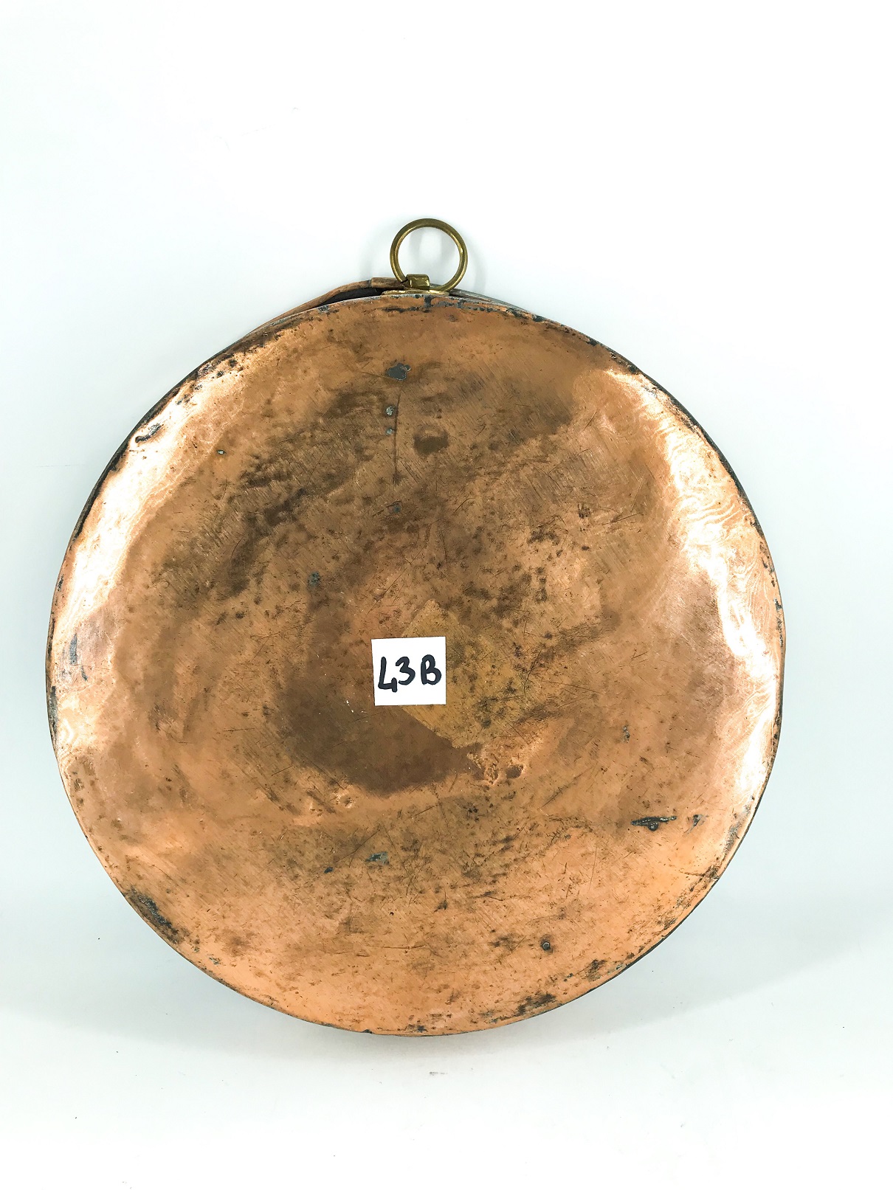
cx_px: 446
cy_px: 595
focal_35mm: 28
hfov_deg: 49.8
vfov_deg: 63.4
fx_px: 963
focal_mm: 3.99
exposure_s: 1/449
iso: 20
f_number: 1.8
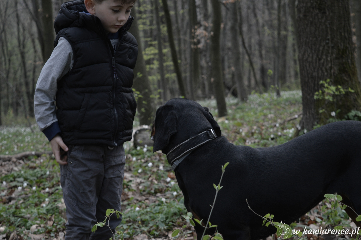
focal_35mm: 82
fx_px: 827
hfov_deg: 24.6
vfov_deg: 16.5
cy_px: 120
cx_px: 180
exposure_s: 1/125
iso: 200
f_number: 6.3
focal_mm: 55
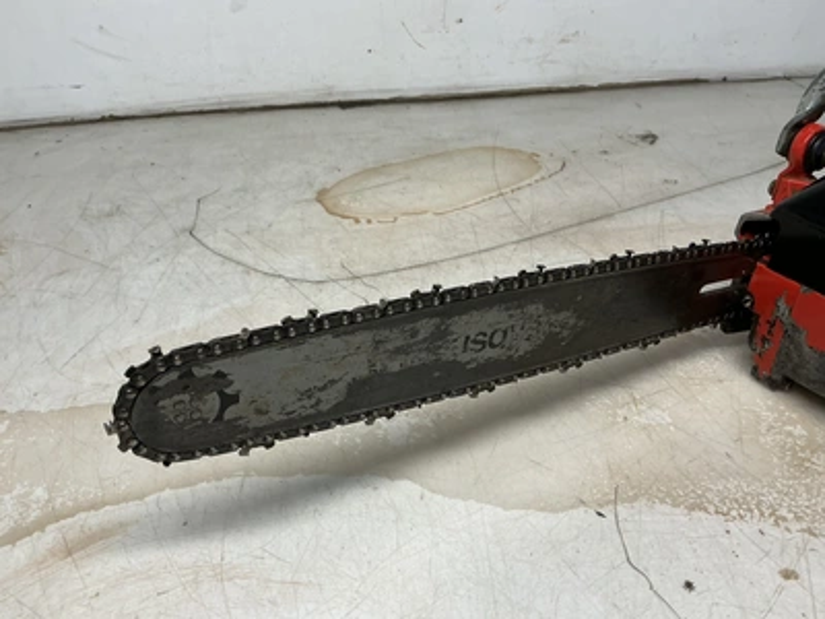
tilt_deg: -33.5
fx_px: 667
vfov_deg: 49.7
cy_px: 310
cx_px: 412
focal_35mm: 28
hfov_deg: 63.4
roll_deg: +0.2
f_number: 1.8
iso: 32
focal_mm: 3
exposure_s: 1/120
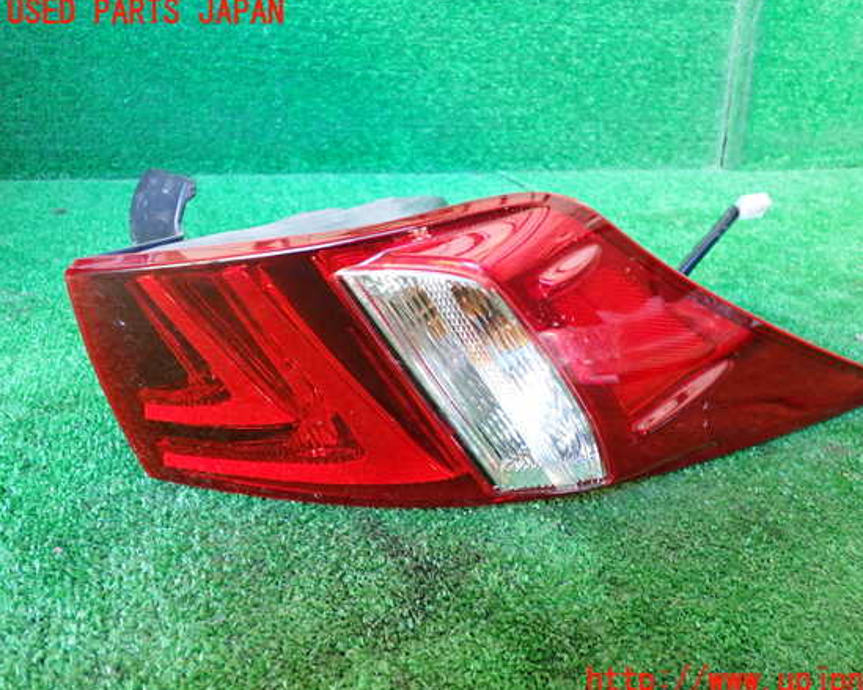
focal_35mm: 32
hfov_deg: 55.6
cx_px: 470
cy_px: 347
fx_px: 817
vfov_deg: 45.8
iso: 320
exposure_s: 1/30
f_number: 2.3
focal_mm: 5.4
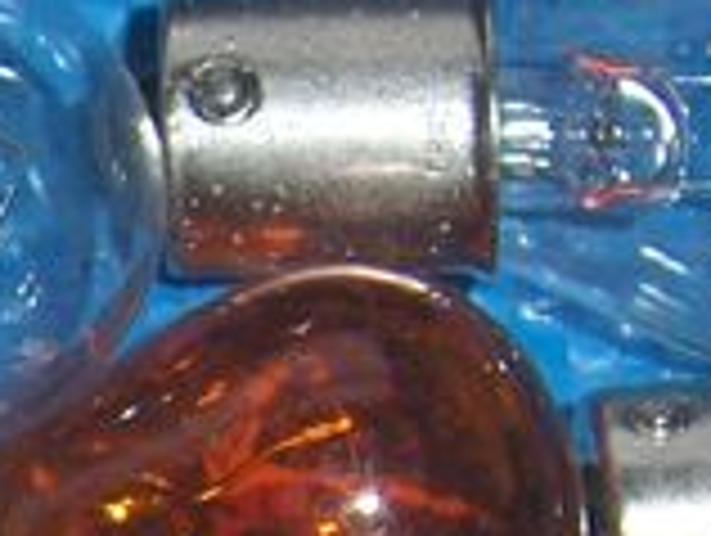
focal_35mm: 221
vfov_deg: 6.6
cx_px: -716
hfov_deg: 8.5
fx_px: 4546
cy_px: 829
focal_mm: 7.5
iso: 119
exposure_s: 1/60
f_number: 5.5
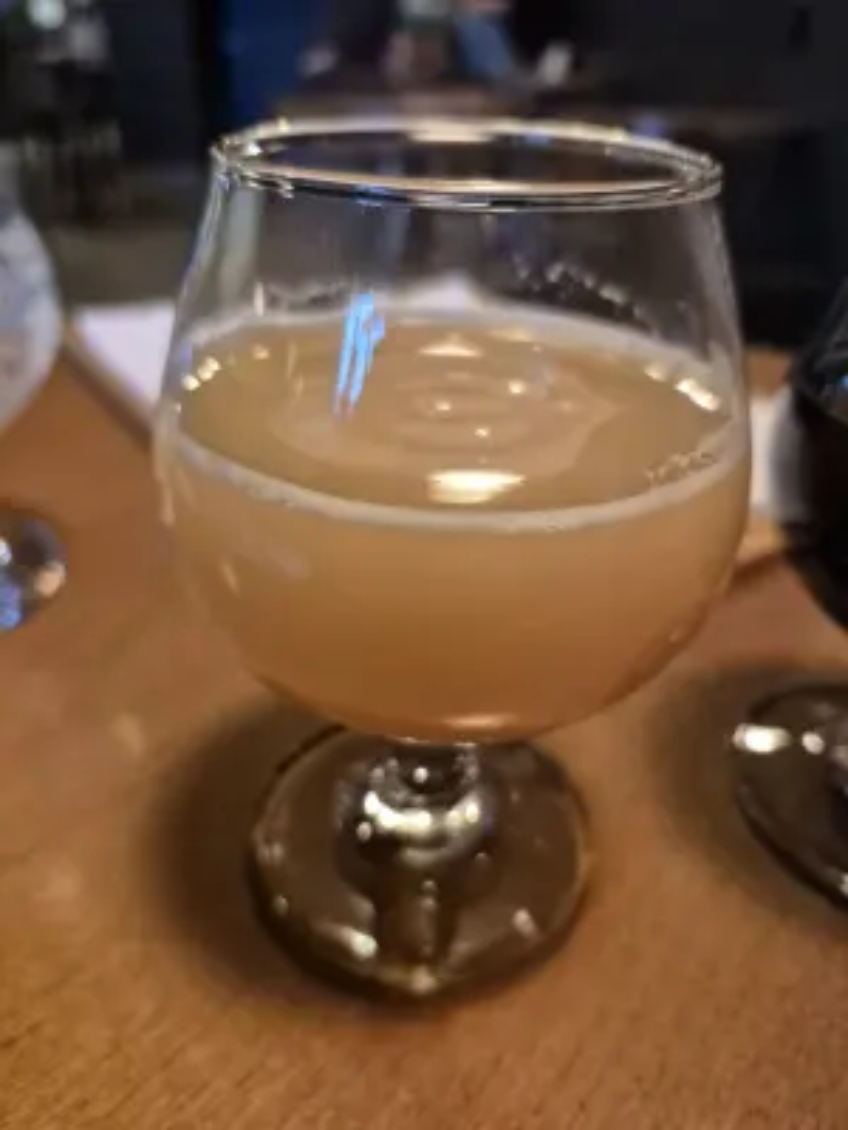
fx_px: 751
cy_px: 565
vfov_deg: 73.9
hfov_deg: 58.9
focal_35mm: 23
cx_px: 424
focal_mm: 5.4
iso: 1000
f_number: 1.8
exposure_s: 1/60
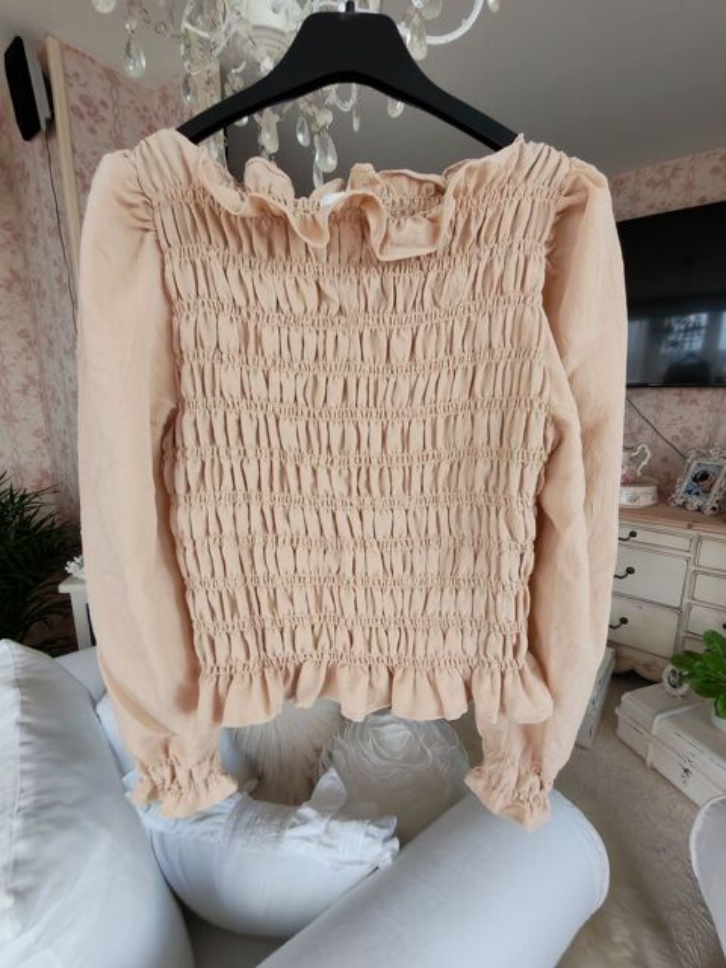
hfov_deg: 78.1
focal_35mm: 16
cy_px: 484
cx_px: 363
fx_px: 447
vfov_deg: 94.5
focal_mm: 1.96
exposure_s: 1/50
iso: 200
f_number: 2.2
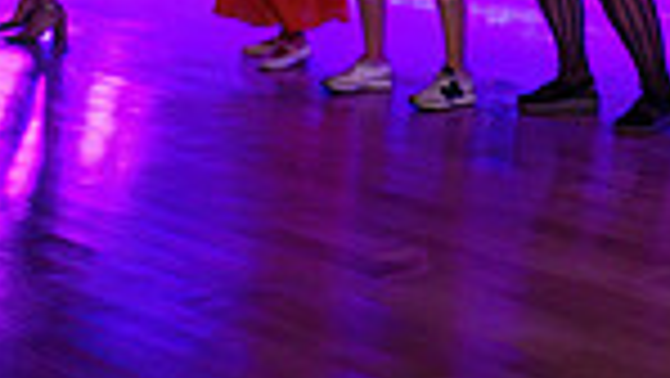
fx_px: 2026
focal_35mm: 114
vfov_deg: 10.5
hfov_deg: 18.2
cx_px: 688
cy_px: -83
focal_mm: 28
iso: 2000
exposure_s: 1/250
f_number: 2
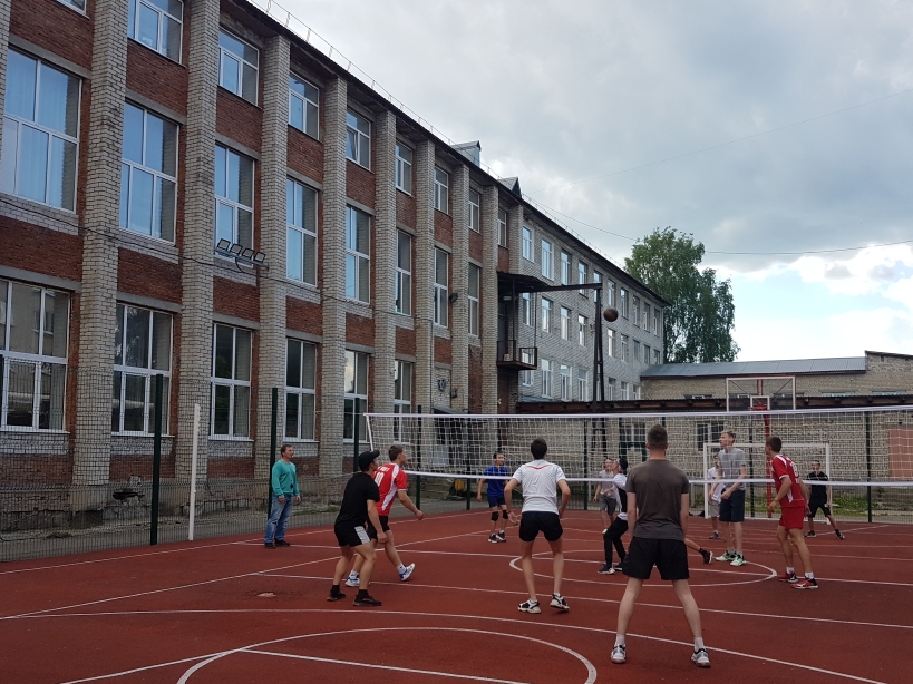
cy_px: 384
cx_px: 511
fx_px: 844
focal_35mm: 32
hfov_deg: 56.7
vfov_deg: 44.1
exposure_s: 1/764
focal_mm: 4.2
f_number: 1.7
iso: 40
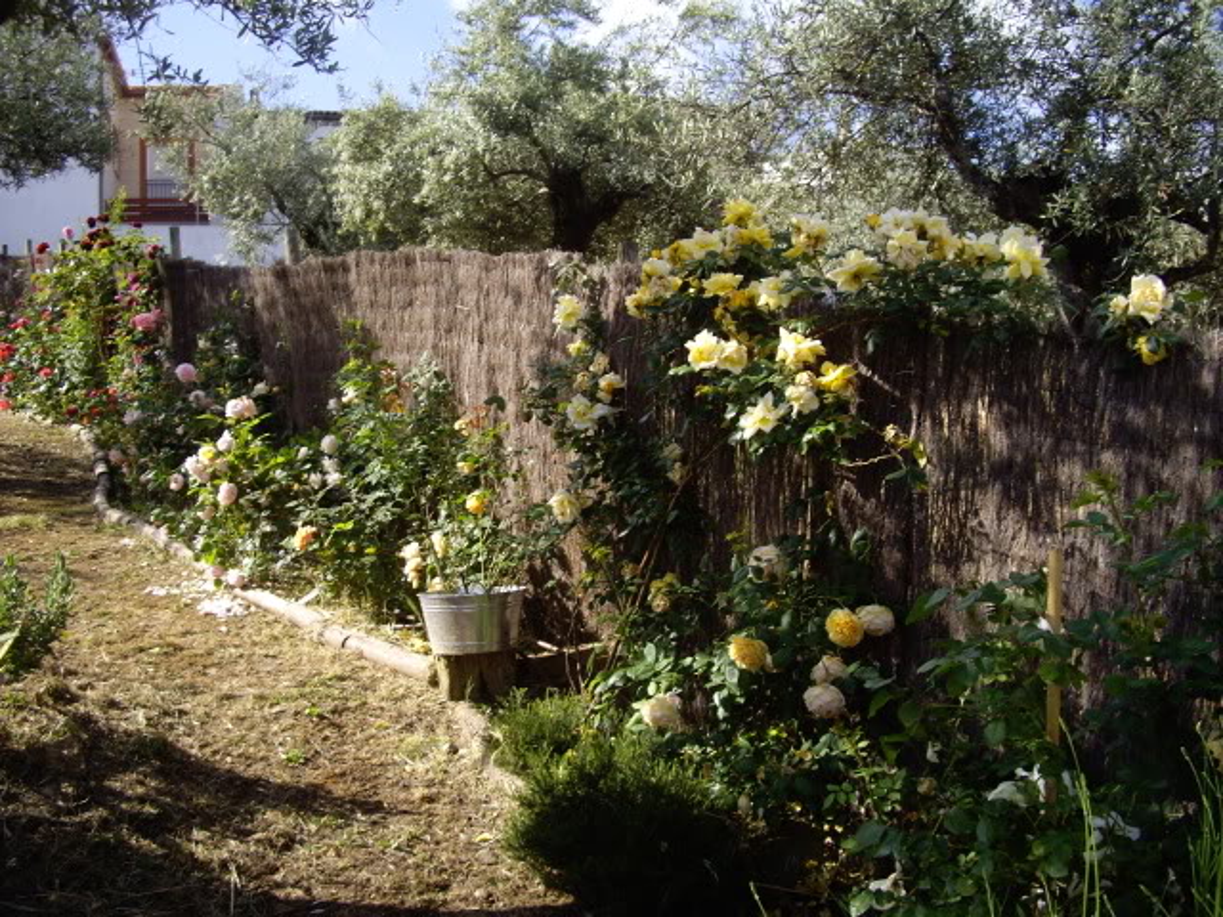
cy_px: 458
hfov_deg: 49.0
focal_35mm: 38
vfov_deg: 37.7
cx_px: 612
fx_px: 1343
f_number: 8
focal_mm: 7.9
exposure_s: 1/60
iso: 64
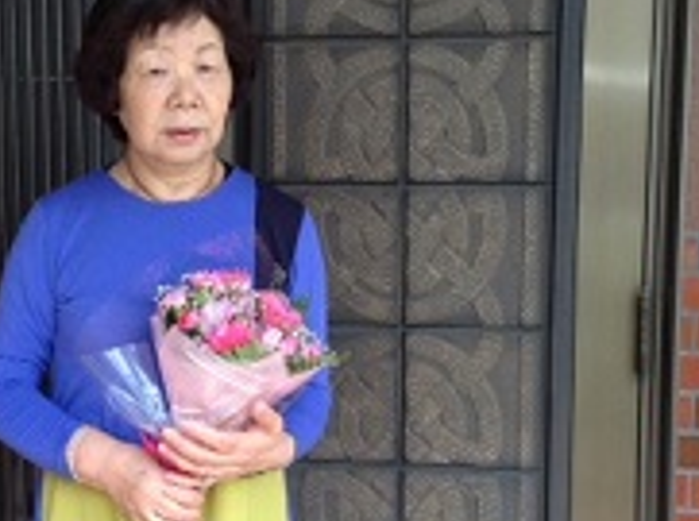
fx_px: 1471
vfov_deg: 20.1
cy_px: 305
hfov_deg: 26.6
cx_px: 236
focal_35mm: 73
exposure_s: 1/120
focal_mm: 3.3
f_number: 2.4
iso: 64
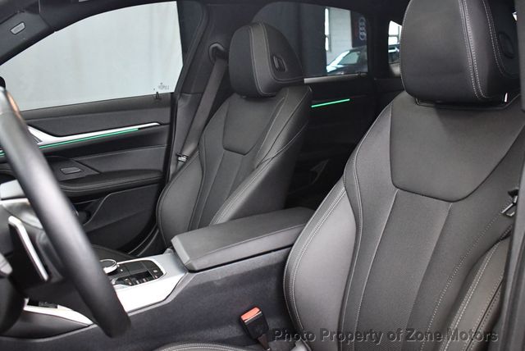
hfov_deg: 53.1
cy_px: 176
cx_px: 262
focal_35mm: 36
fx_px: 525
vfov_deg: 36.9
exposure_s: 1/60
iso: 4500
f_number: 3.5
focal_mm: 18
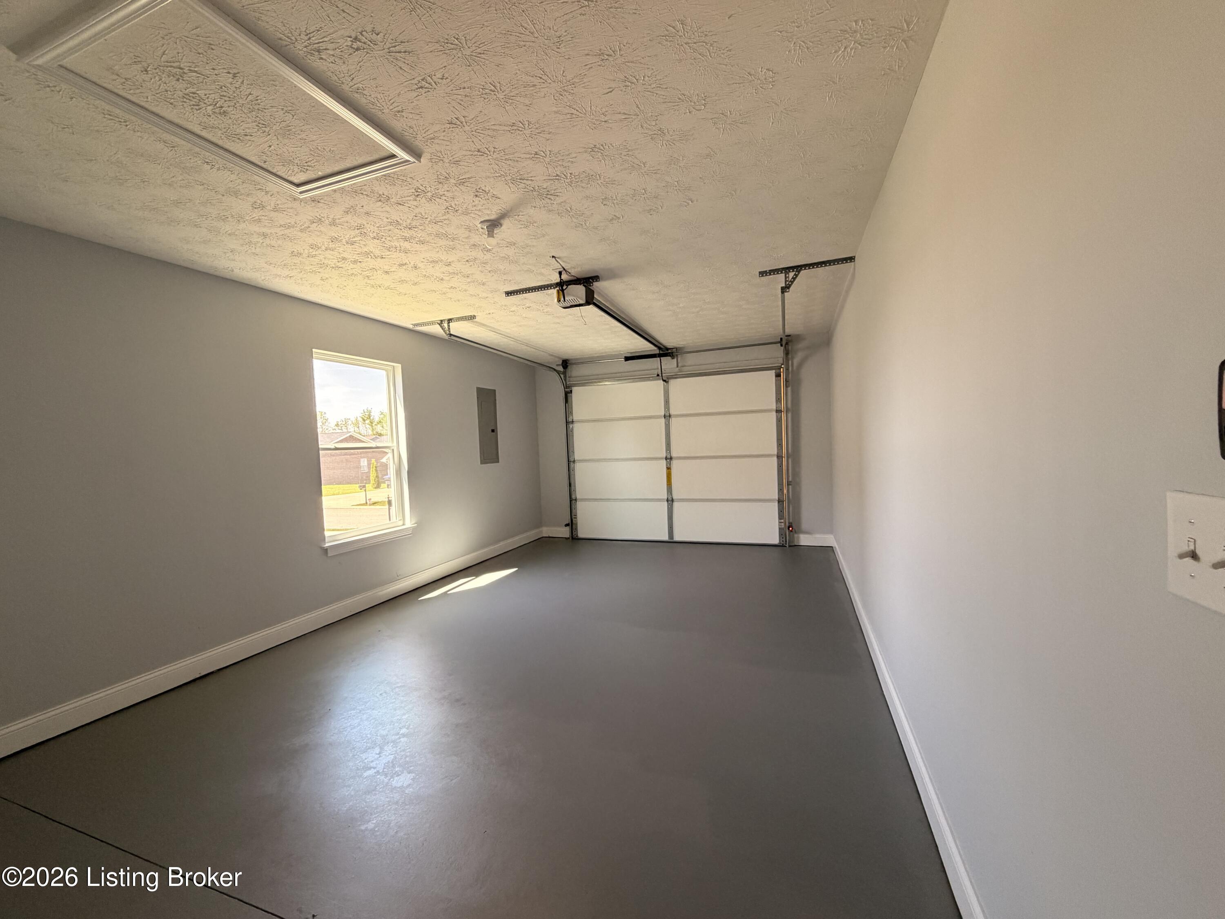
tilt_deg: -1.8
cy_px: 460
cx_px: 612
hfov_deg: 102.1
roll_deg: +2.8
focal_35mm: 14
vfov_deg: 85.7
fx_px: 495
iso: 200
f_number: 2.2
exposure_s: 1/121
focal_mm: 2.22
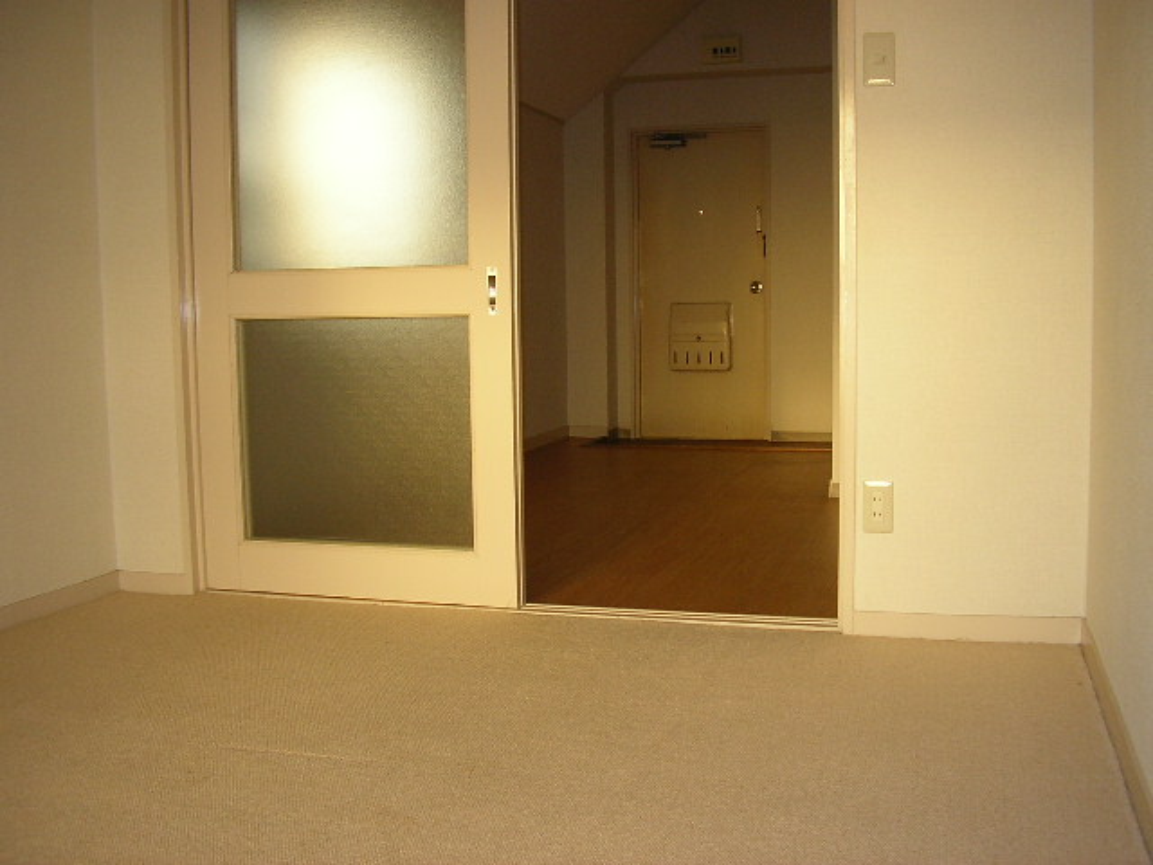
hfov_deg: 49.0
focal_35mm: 38
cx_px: 576
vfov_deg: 37.7
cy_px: 432
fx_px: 1266
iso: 62
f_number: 2.9
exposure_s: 1/46
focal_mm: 5.8
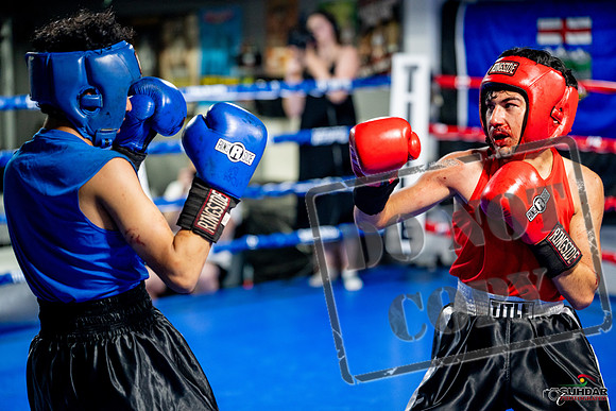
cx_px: 308
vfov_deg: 18.9
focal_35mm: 72
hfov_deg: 28.1
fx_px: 1232
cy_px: 206
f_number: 2
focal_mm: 72
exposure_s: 1/800
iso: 4000
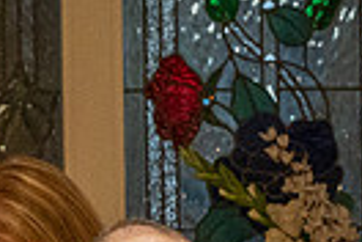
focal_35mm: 802
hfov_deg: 2.6
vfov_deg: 1.7
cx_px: 61
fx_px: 8064
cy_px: 757
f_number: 4
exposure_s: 1/200
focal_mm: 120
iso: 2500
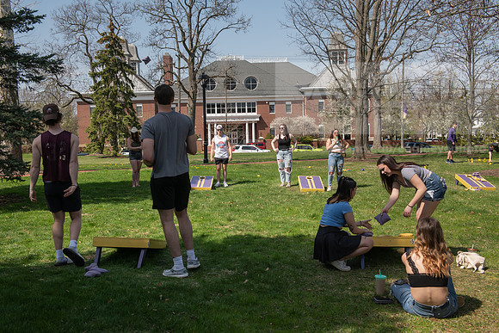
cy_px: 166
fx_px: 555
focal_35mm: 40
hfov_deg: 48.4
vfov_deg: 33.4
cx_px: 250
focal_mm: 40
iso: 160
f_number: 6.3
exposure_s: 1/320
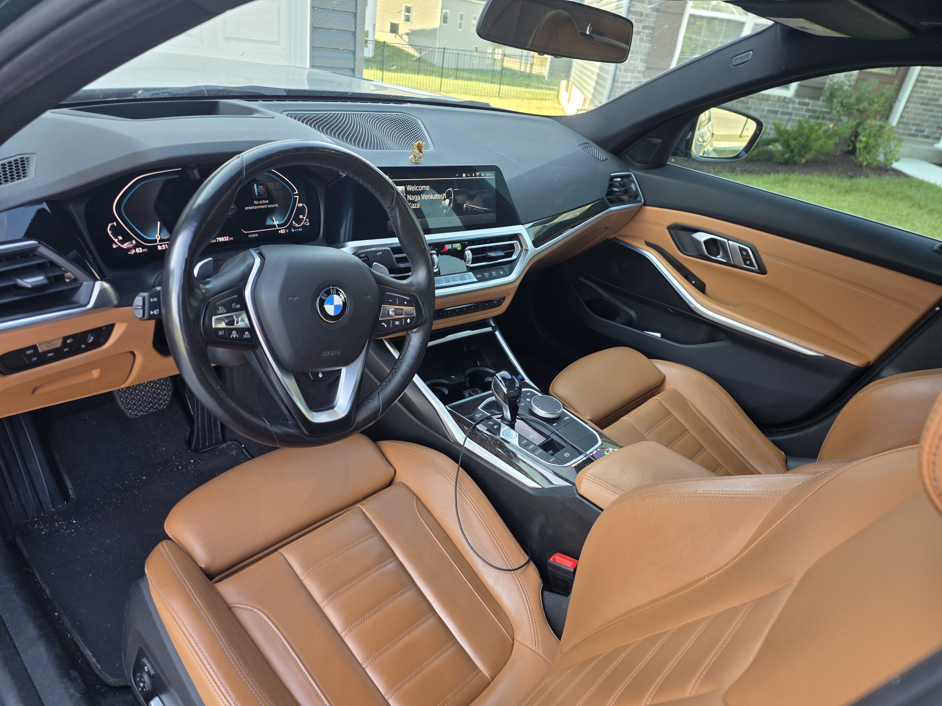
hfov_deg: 73.9
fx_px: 626
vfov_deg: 58.9
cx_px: 471
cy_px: 353
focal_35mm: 23
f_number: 1.7
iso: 80
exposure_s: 1/180
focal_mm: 6.3
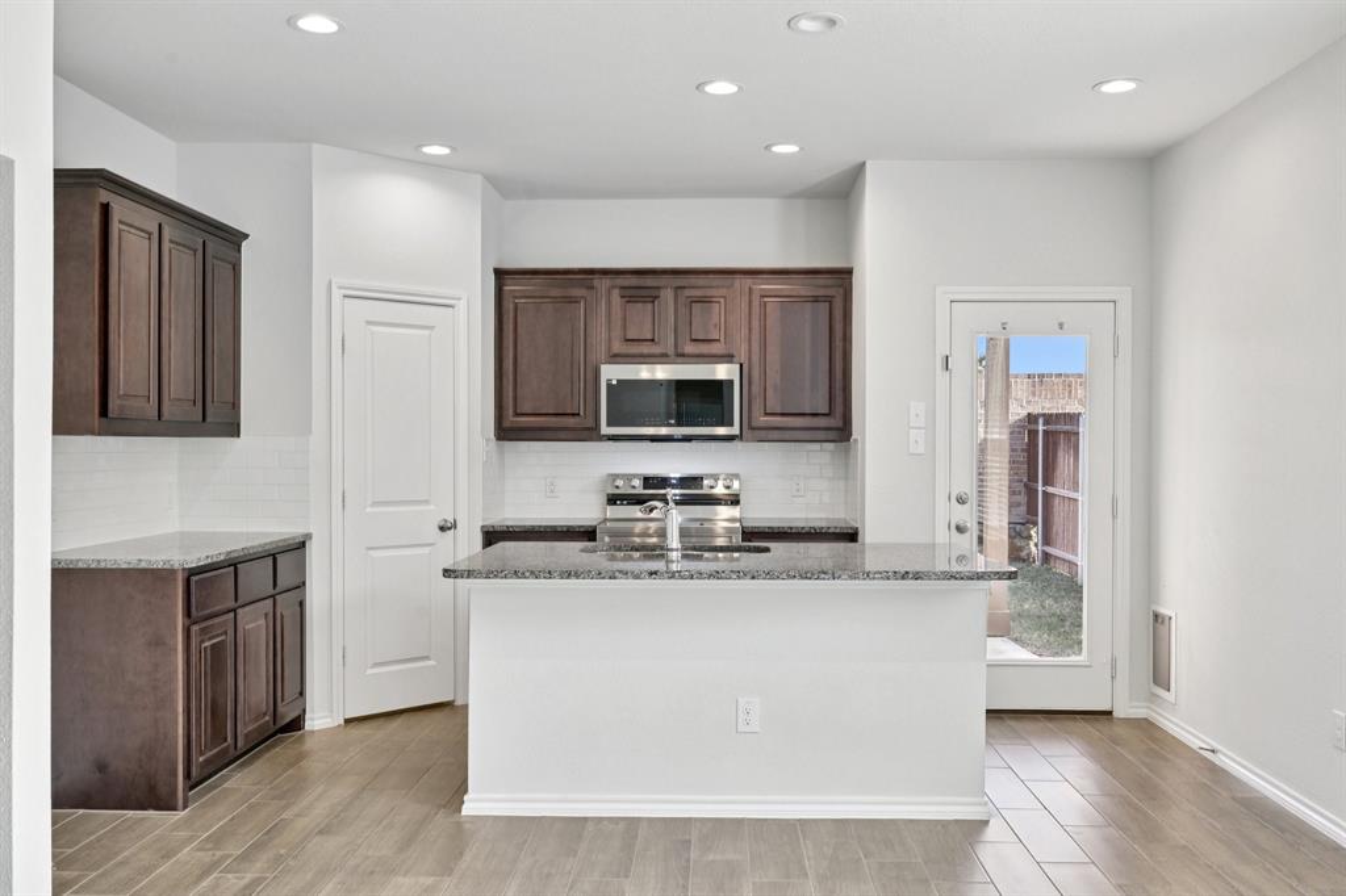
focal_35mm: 30
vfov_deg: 43.6
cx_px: 673
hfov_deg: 61.9
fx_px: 1121
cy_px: 448
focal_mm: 30
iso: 400
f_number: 8
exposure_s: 1/60
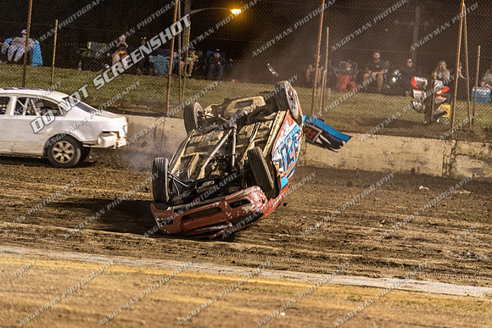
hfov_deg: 17.8
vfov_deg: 11.9
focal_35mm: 115
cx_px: 246
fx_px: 1572
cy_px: 164
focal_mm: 115
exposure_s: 1/160
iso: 1600
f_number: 2.8
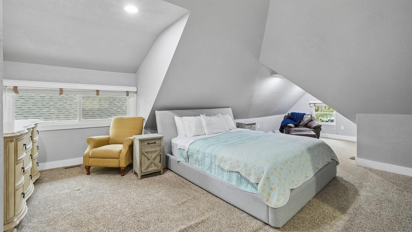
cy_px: 101
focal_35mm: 16
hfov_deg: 99.4
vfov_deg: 66.8
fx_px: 175
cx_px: 202
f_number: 8
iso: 800
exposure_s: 1/5
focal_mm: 10
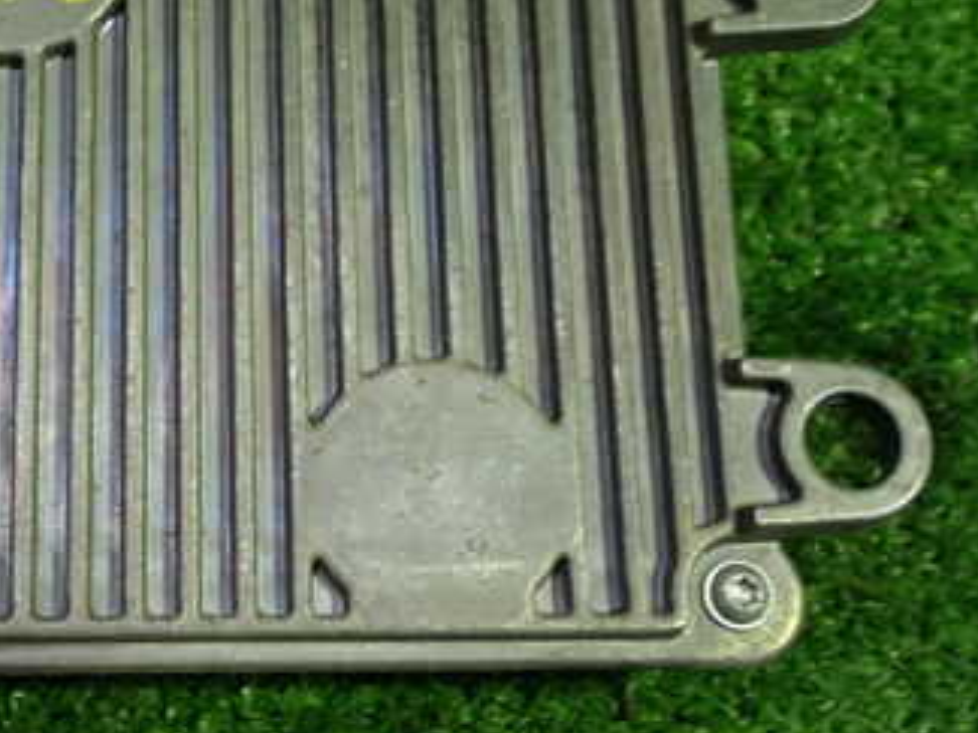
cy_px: 217
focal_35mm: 76
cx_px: 223
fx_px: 2147
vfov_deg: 19.3
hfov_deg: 25.3
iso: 200
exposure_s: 1/40
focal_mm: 7.31
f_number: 2.8
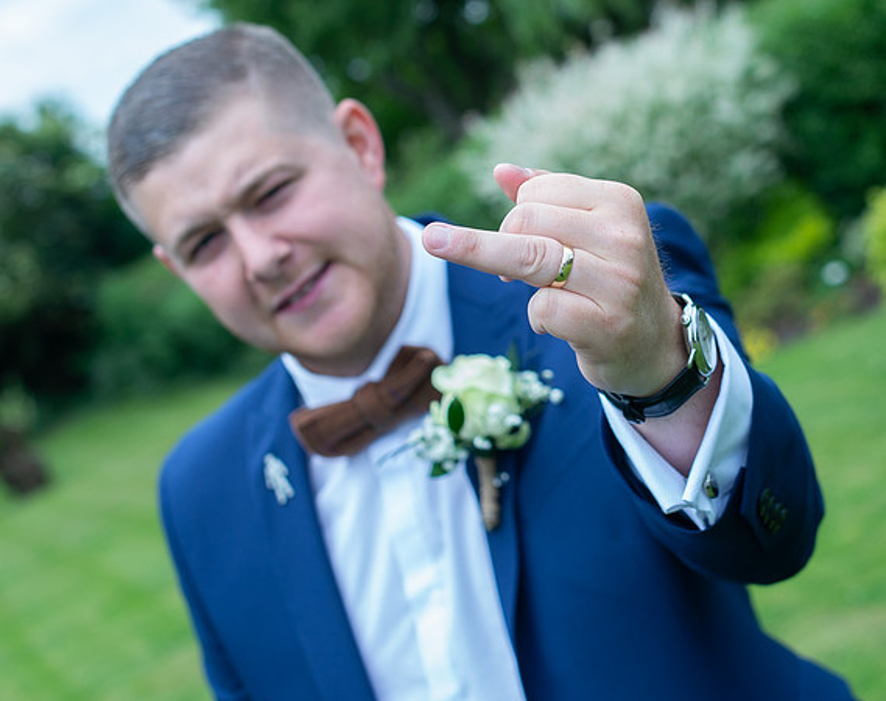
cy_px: 295
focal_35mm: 82
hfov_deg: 23.3
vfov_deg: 18.6
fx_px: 2141
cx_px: 565
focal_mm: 35
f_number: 3.2
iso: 100
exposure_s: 1/400
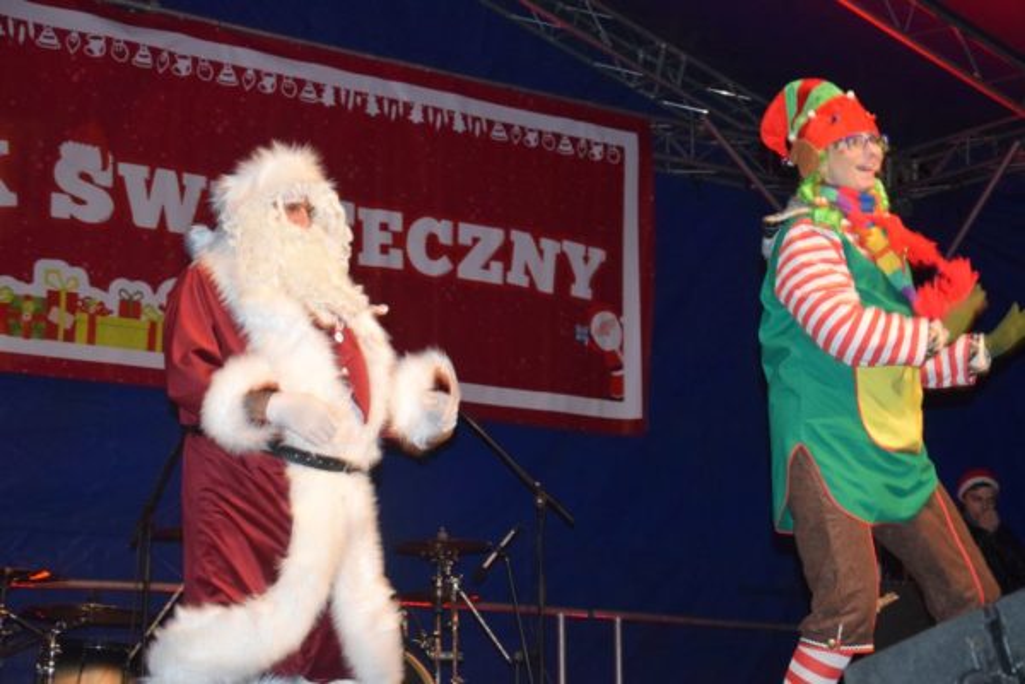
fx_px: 2135
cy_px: 342
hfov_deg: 27.0
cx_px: 512
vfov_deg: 18.2
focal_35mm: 75
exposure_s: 1/60
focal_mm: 50
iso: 3200
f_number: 5
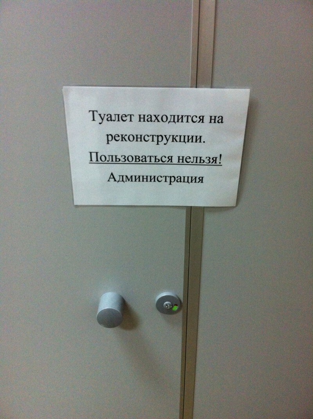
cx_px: 156
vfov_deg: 52.7
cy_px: 210
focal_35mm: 35
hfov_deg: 40.6
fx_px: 423
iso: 320
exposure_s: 1/17
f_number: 2.8
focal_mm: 3.85
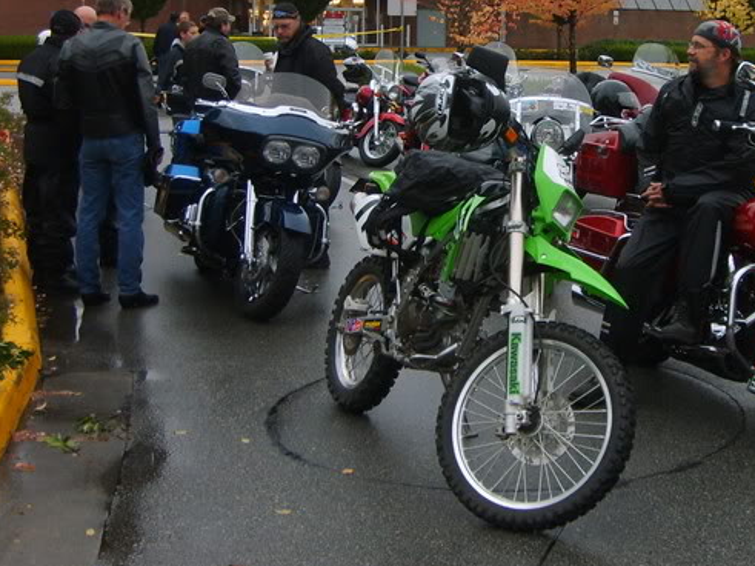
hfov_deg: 33.4
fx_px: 1243
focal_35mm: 57
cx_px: 527
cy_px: 177
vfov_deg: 25.5
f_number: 2.8
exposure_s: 1/30
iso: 82
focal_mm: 5.8
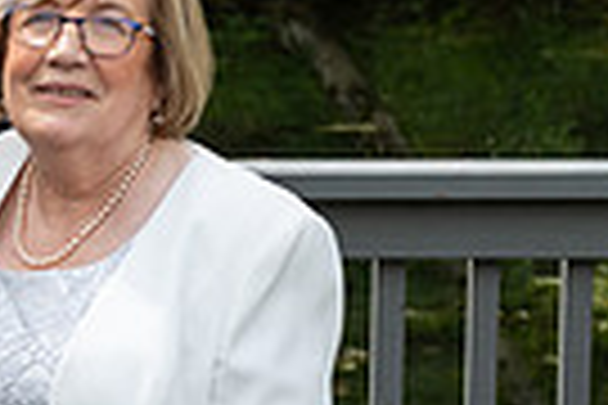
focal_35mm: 258
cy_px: 529
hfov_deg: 7.8
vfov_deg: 5.3
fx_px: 4357
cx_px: -432
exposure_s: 1/320
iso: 160
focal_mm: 60
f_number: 5.6
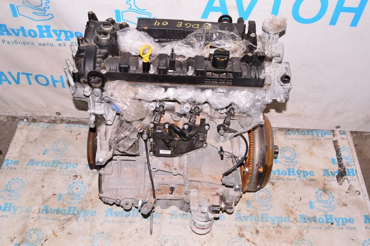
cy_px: 123
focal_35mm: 36
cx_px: 185
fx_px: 370
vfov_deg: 36.8
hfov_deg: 53.2
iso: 1600
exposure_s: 1/160
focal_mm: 24
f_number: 8
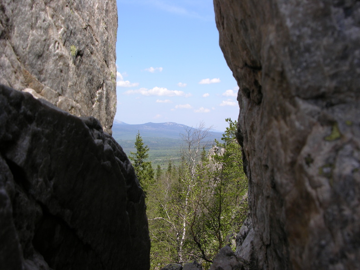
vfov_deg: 31.5
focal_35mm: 46
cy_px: 135
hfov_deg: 41.2
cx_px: 180
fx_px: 478
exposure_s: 1/250
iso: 50
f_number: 5.3
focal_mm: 11.6
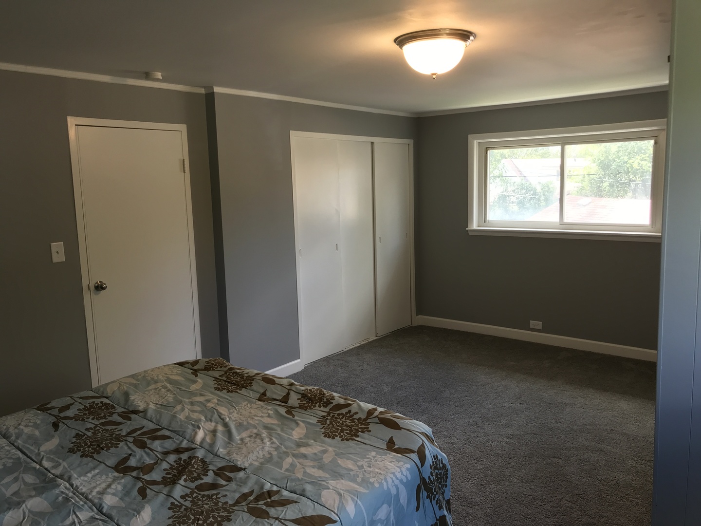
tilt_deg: -6.6
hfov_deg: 63.4
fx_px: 567
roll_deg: +0.5
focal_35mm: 28
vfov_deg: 49.7
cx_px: 350
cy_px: 263
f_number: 1.8
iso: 25
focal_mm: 3.99
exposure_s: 1/40
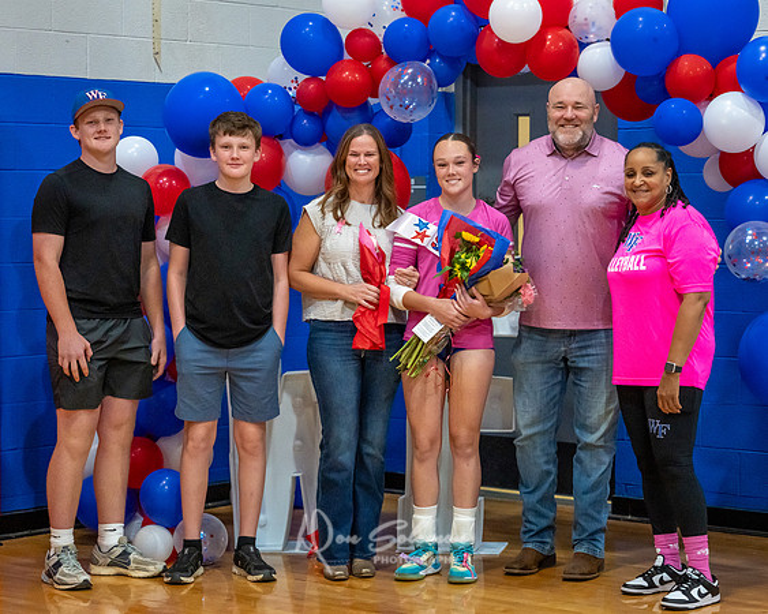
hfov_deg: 21.3
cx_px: 472
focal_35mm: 90
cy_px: 331
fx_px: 2042
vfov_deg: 17.1
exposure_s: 1/1250
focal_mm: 70
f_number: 2.2
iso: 3200
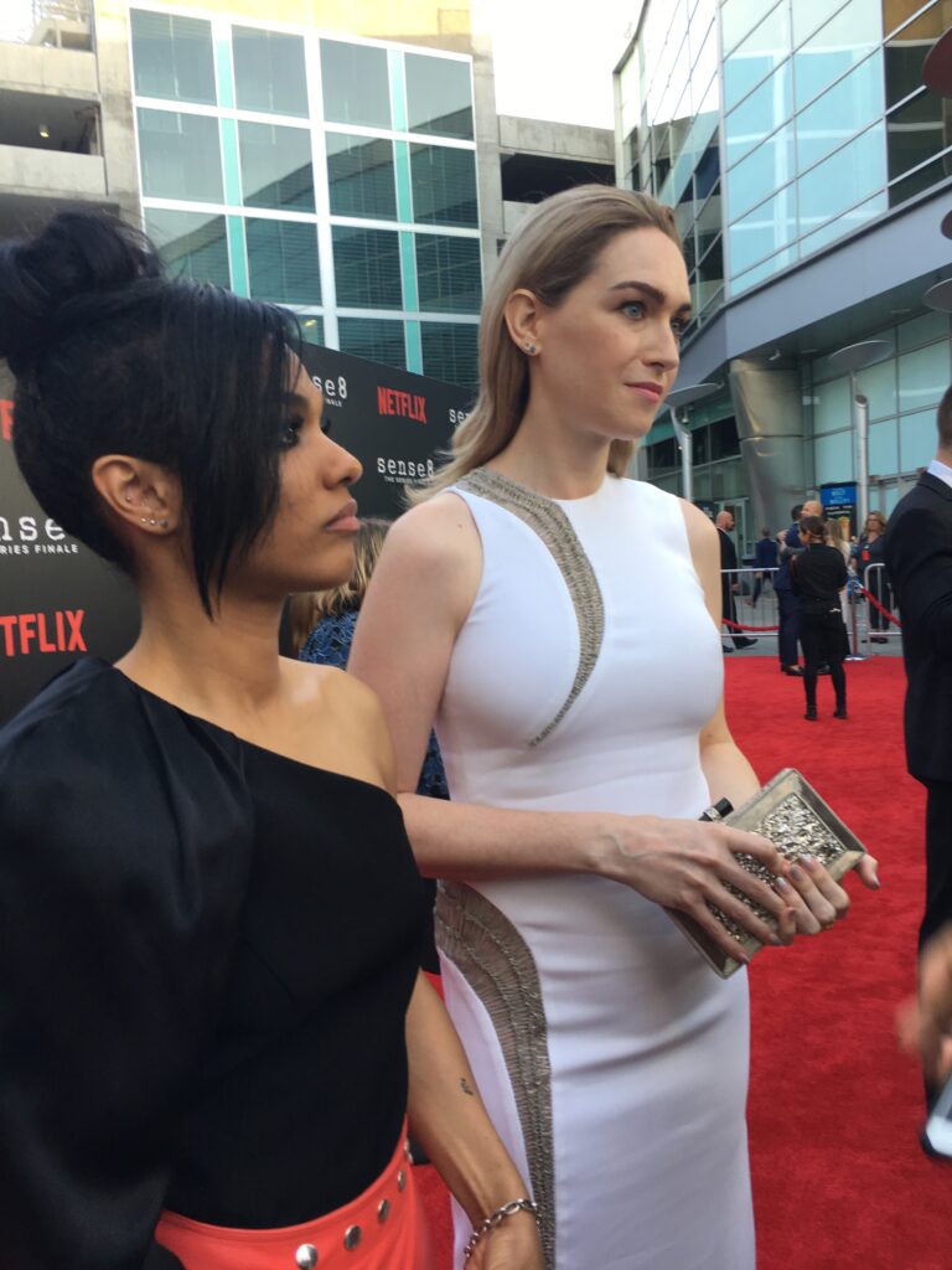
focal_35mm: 29
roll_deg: +3.8
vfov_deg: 61.7
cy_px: 635
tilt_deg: -1.8
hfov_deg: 48.2
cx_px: 476
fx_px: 1063
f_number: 2.2
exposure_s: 1/60
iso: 25
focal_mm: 4.15
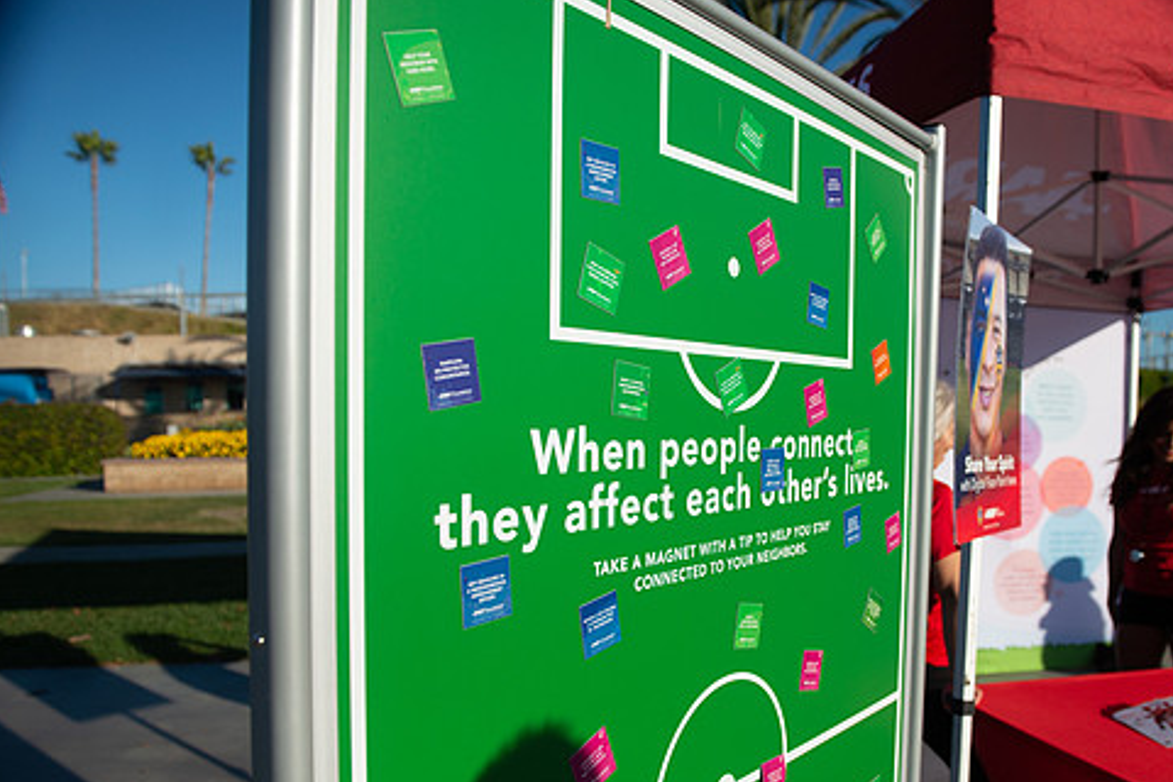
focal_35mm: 29
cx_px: 701
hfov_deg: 63.1
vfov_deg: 44.8
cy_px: 458
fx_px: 945
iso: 200
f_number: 4
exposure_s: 1/4000
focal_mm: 24
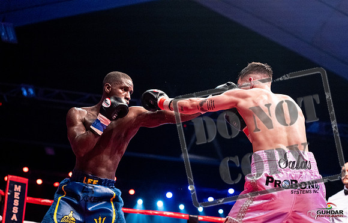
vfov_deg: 22.1
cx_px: 205
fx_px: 569
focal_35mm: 60
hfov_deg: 33.9
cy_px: 137
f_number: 2.5
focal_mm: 50
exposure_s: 1/1000
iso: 4000
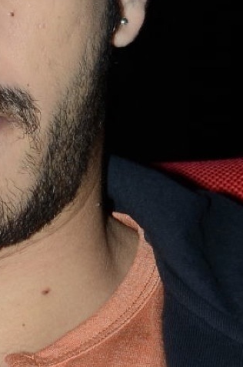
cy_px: 157
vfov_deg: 3.7
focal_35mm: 559
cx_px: -61
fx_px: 5684
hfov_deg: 2.4
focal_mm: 98
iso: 250
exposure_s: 1/125
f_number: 8
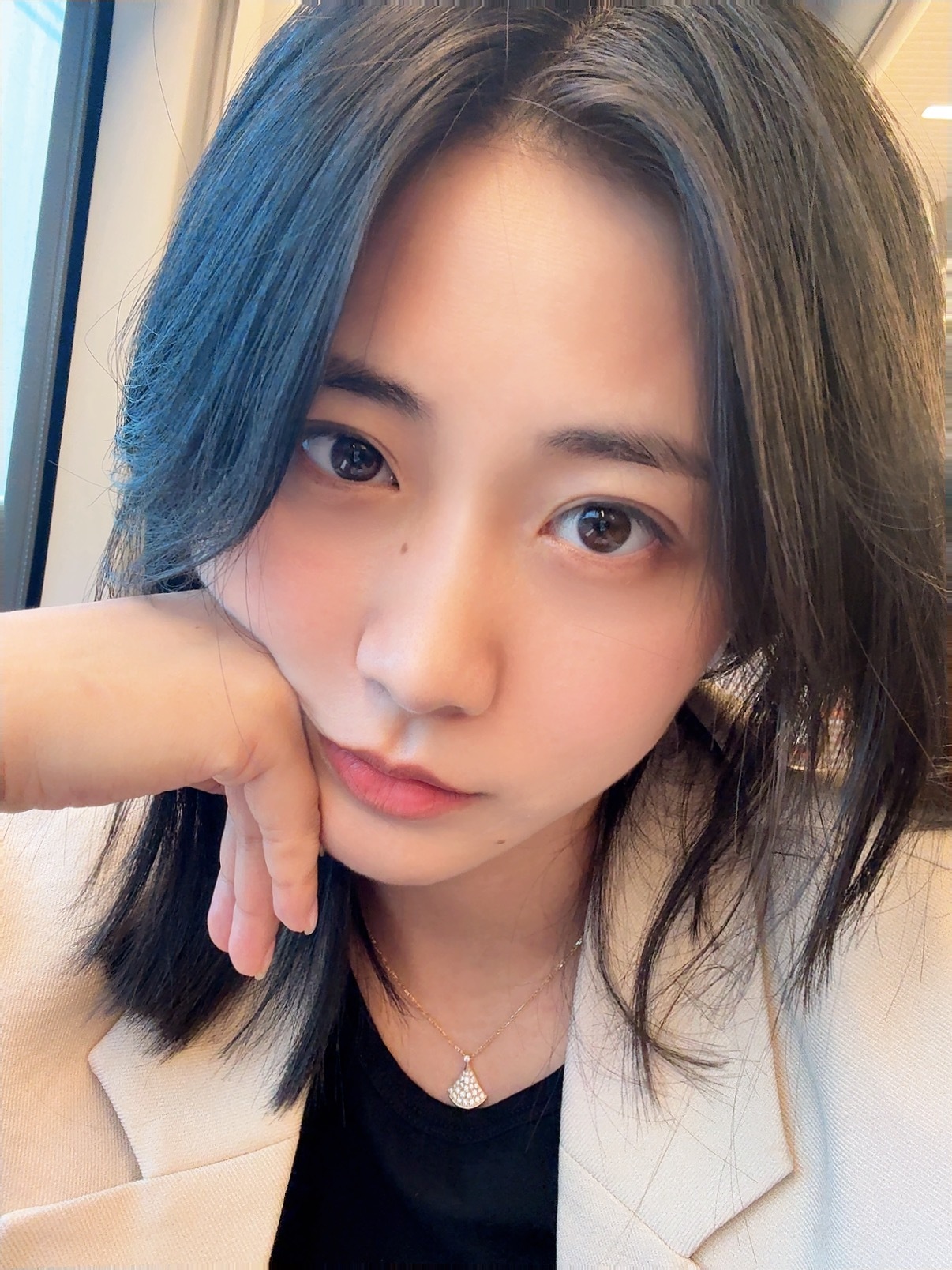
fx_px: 1100
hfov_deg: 46.8
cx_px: 476
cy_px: 635
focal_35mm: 30
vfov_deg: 60.0
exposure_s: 1/60
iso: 250
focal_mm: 2.69
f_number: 1.9
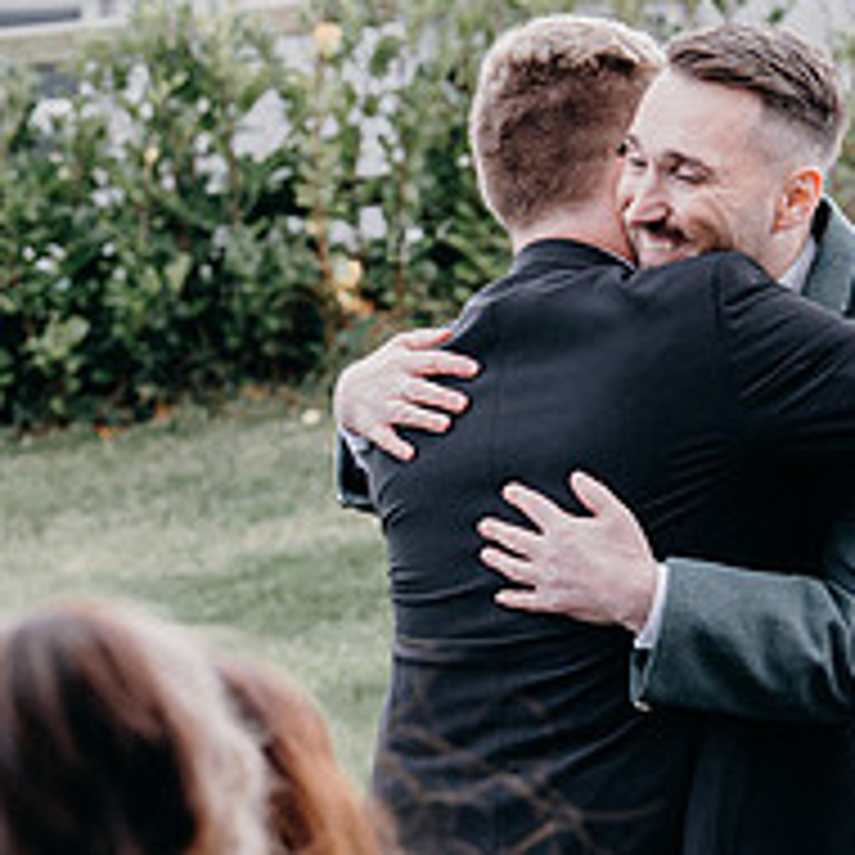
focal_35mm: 272
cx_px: 747
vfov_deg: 6.4
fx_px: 7601
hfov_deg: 6.4
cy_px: 529
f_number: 3.5
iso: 160
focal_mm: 70
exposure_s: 1/200
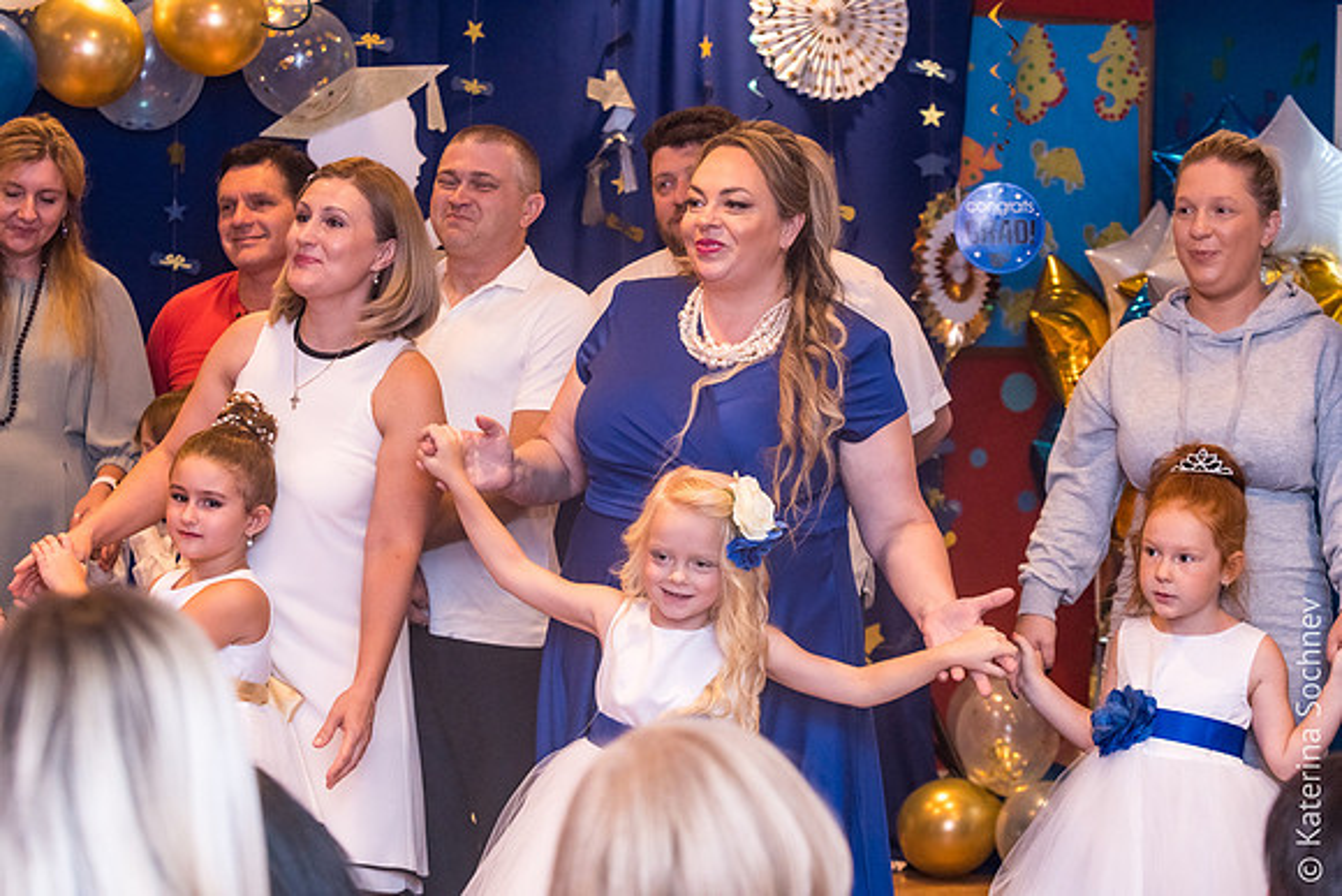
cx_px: 671
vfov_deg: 19.5
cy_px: 448
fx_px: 2610
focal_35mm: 70
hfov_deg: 28.8
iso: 3200
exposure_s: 1/200
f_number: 4.5
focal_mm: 70
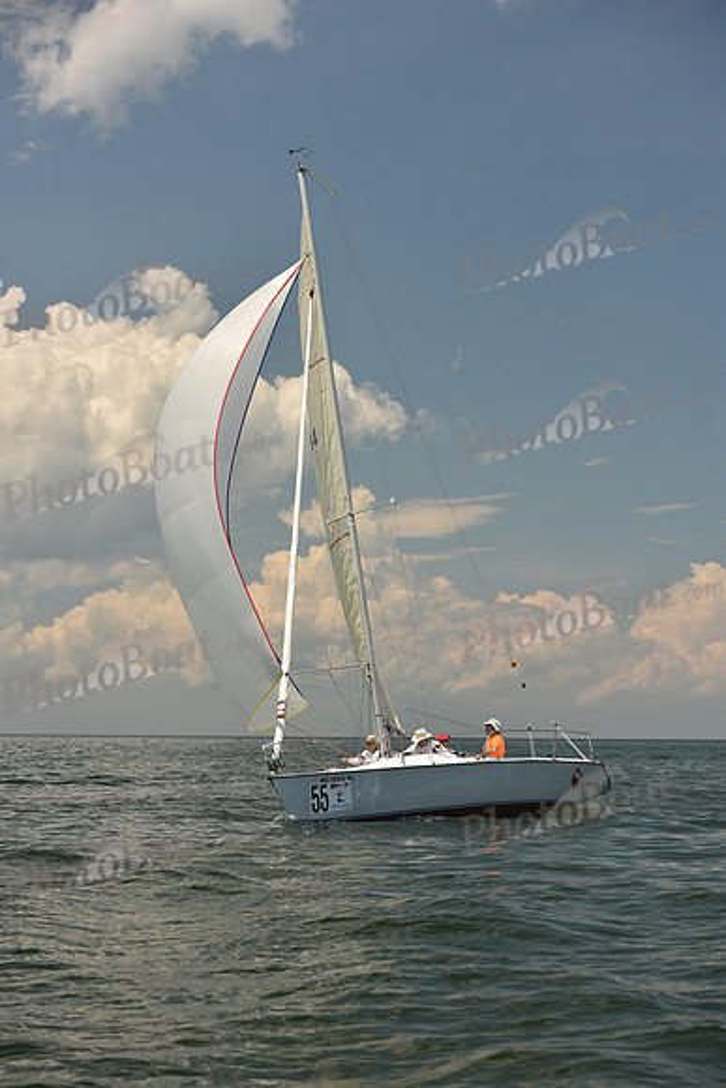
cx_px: 363
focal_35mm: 70
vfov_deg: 28.8
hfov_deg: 19.5
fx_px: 2116
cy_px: 544
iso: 320
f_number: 5.6
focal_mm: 70
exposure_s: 1/1250
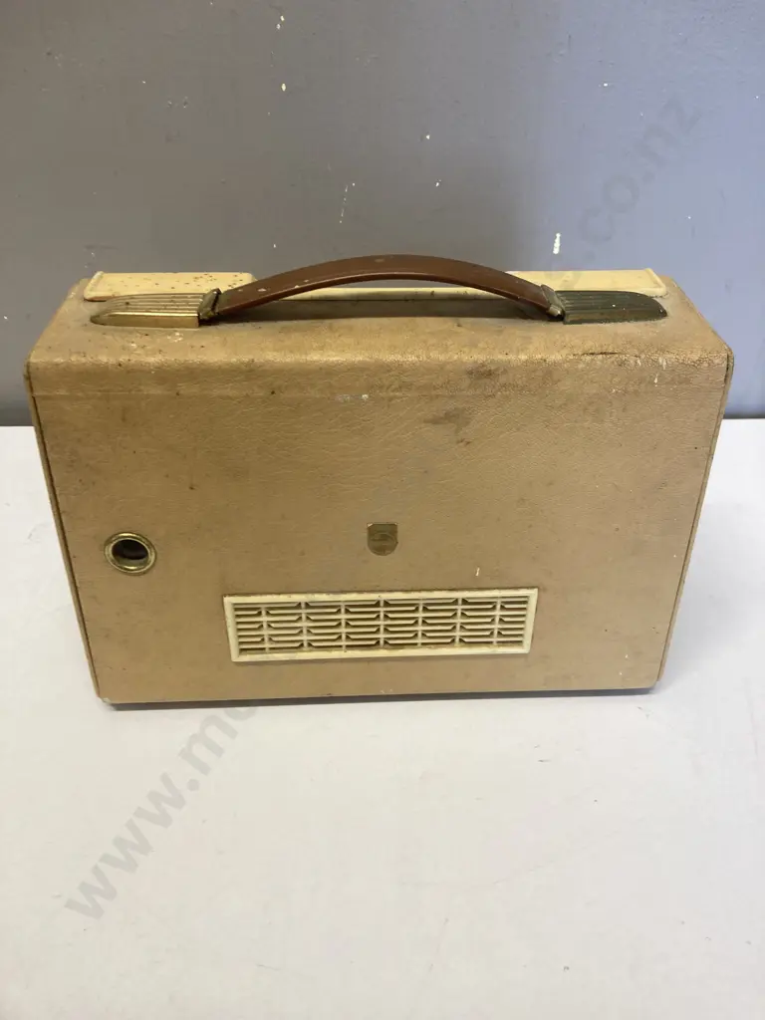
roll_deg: -1.3
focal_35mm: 28
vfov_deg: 63.4
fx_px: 825
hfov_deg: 49.7
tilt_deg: -36.0
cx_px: 382
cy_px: 510
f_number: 1.8
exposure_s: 1/50
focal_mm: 3.99
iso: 50
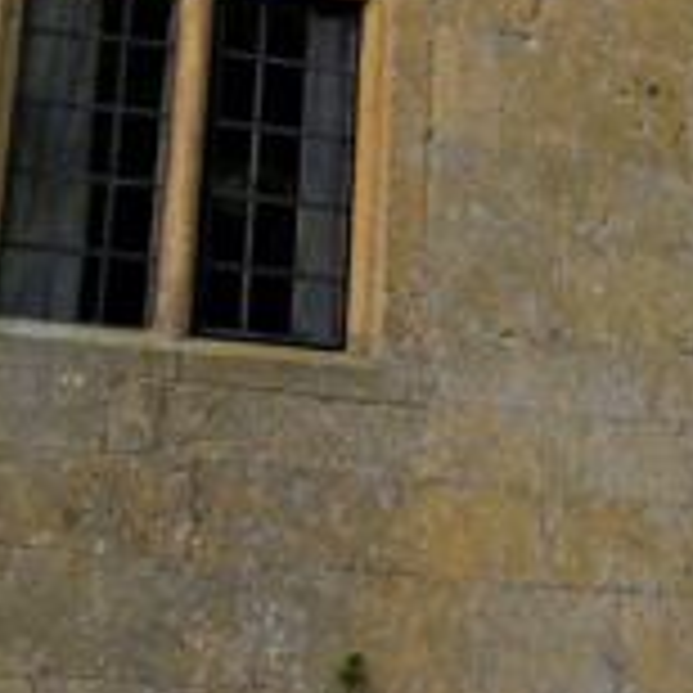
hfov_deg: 12.2
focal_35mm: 137
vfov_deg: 12.4
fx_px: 3103
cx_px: 1004
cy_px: -196
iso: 200
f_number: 14
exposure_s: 1/80
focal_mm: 26
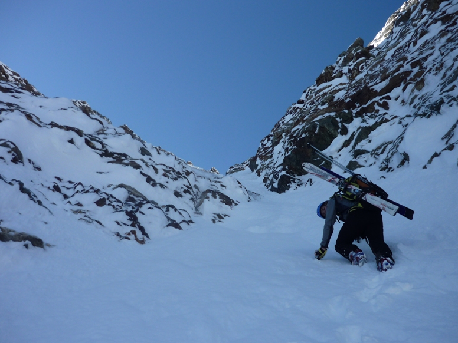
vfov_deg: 41.8
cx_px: 230
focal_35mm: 34
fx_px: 450
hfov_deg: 54.0
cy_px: 176
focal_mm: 5.5
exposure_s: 1/160
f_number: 8
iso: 100
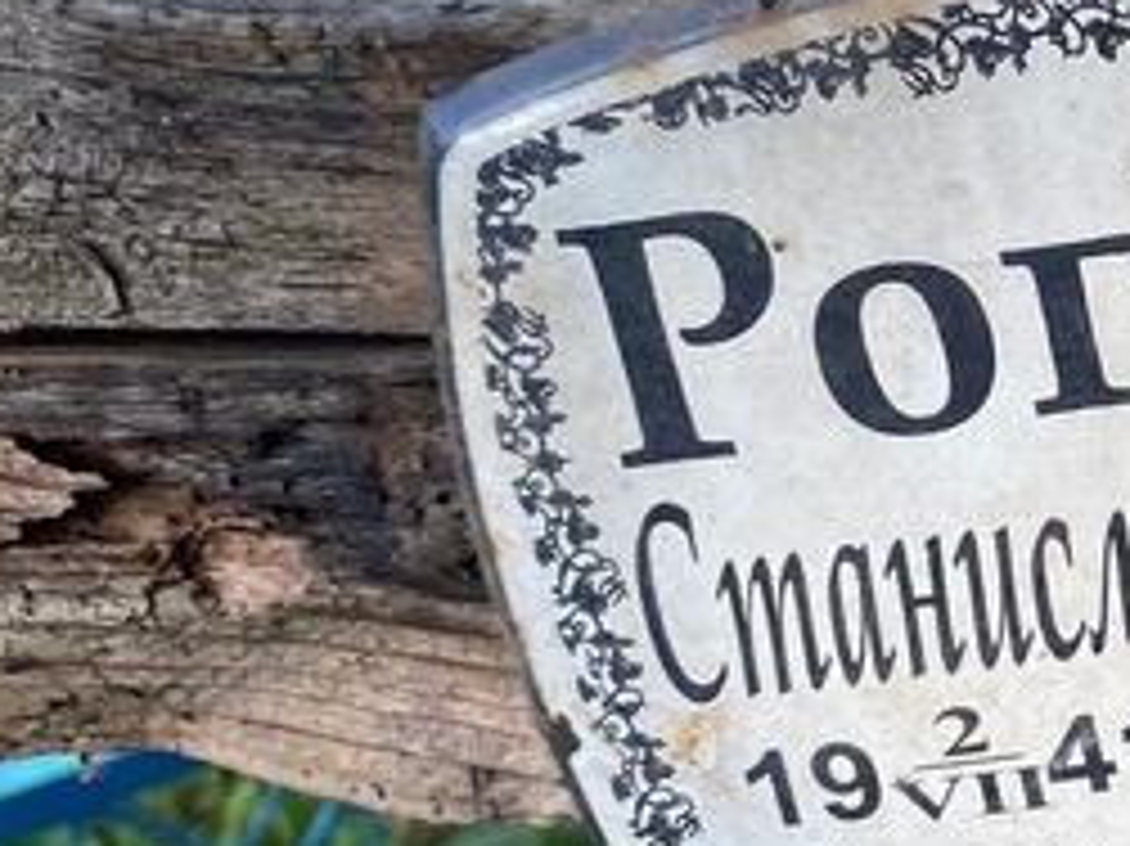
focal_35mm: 83
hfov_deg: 21.0
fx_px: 2708
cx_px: 1544
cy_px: 279
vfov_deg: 17.7
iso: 32
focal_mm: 4.25
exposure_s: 1/367
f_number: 1.8
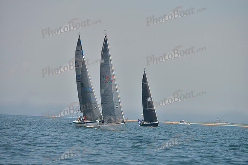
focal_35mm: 340
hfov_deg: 6.1
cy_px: 82
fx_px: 2343
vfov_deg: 4.0
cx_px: 124
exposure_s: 1/1250
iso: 200
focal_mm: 340
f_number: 6.3
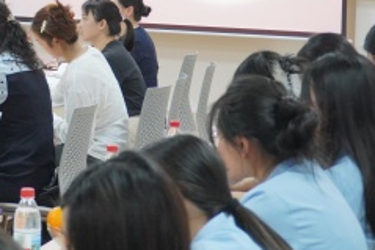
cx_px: -83
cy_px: -60
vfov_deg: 8.8
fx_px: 1606
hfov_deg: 13.0
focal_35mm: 154
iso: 1250
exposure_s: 1/80
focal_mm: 41
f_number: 5.6
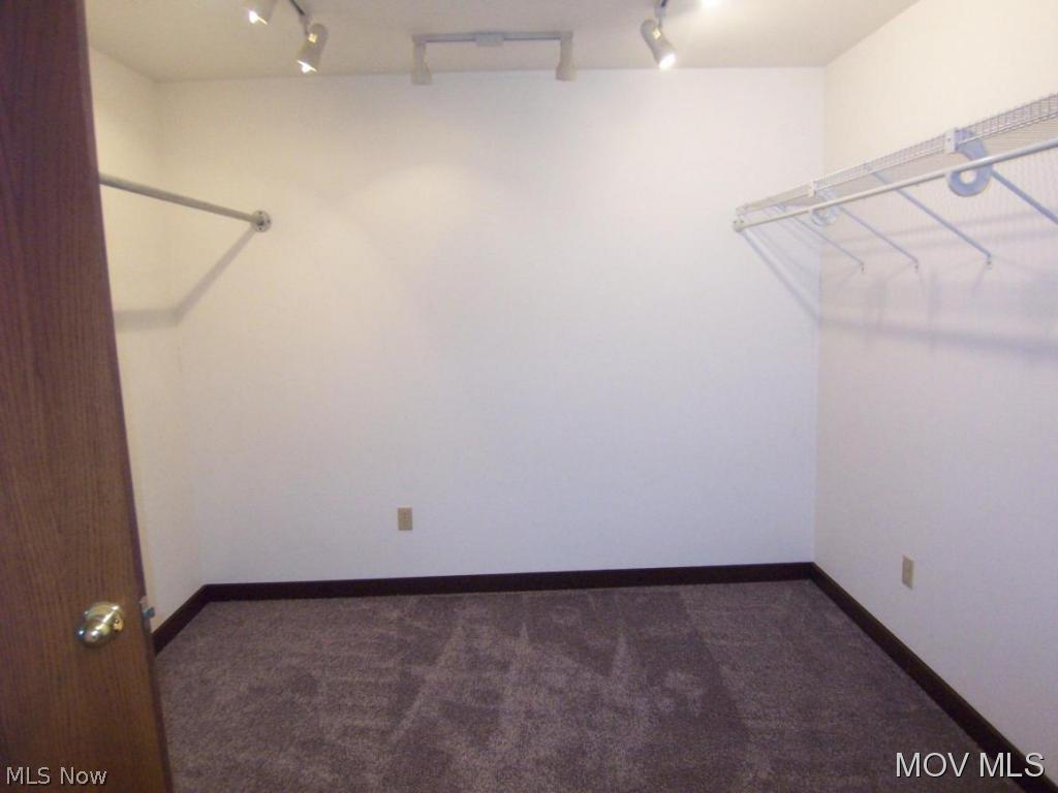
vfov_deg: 58.9
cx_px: 529
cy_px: 396
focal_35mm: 23
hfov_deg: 73.9
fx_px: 703
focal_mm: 3.8
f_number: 2.8
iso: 200
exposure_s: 1/30
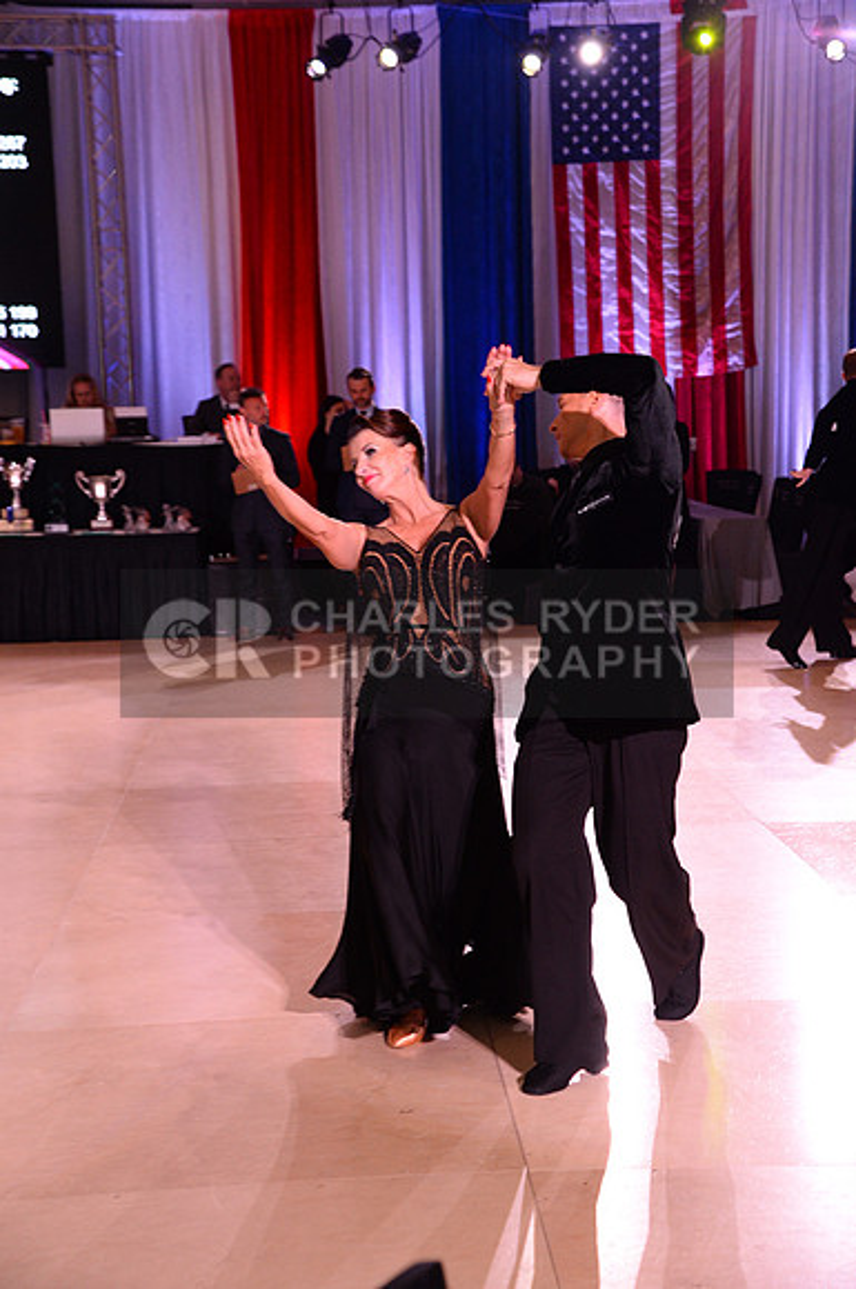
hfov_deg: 19.4
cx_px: 428
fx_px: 2504
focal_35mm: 70
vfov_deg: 28.9
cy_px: 644
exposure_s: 1/250
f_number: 6.3
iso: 2500
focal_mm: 70
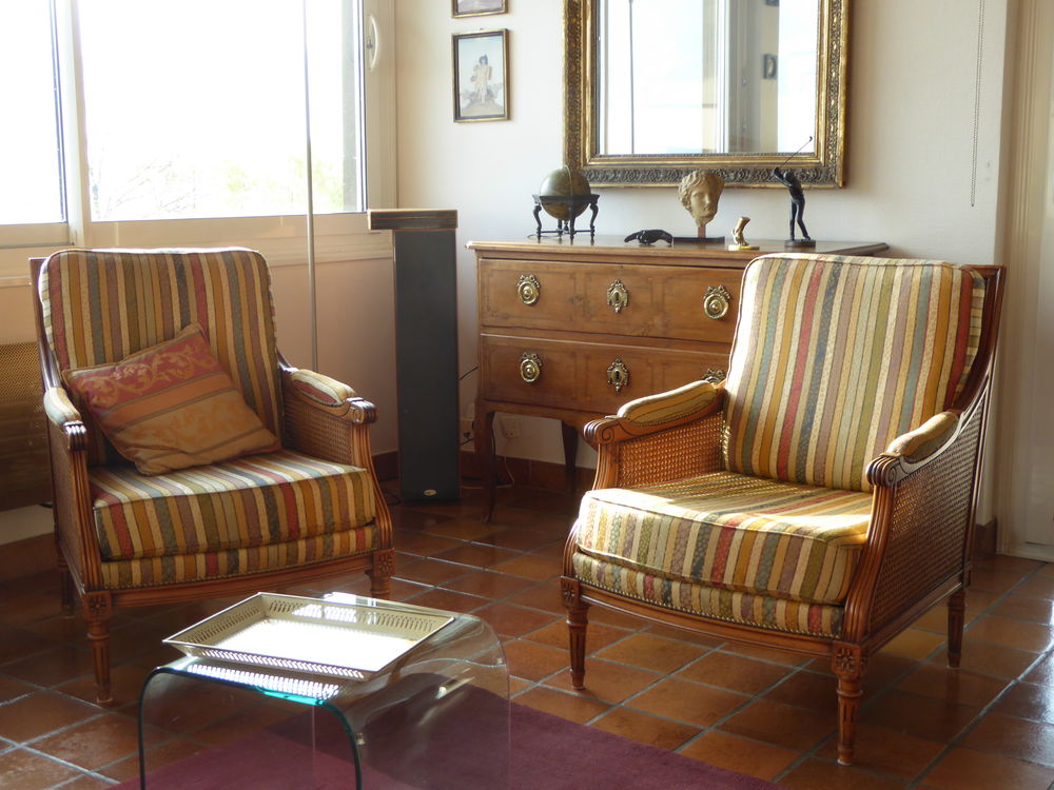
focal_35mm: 46
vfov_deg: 31.5
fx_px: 1401
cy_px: 395
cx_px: 527
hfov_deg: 41.2
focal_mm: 7.8
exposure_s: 1/60
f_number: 3.9
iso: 160
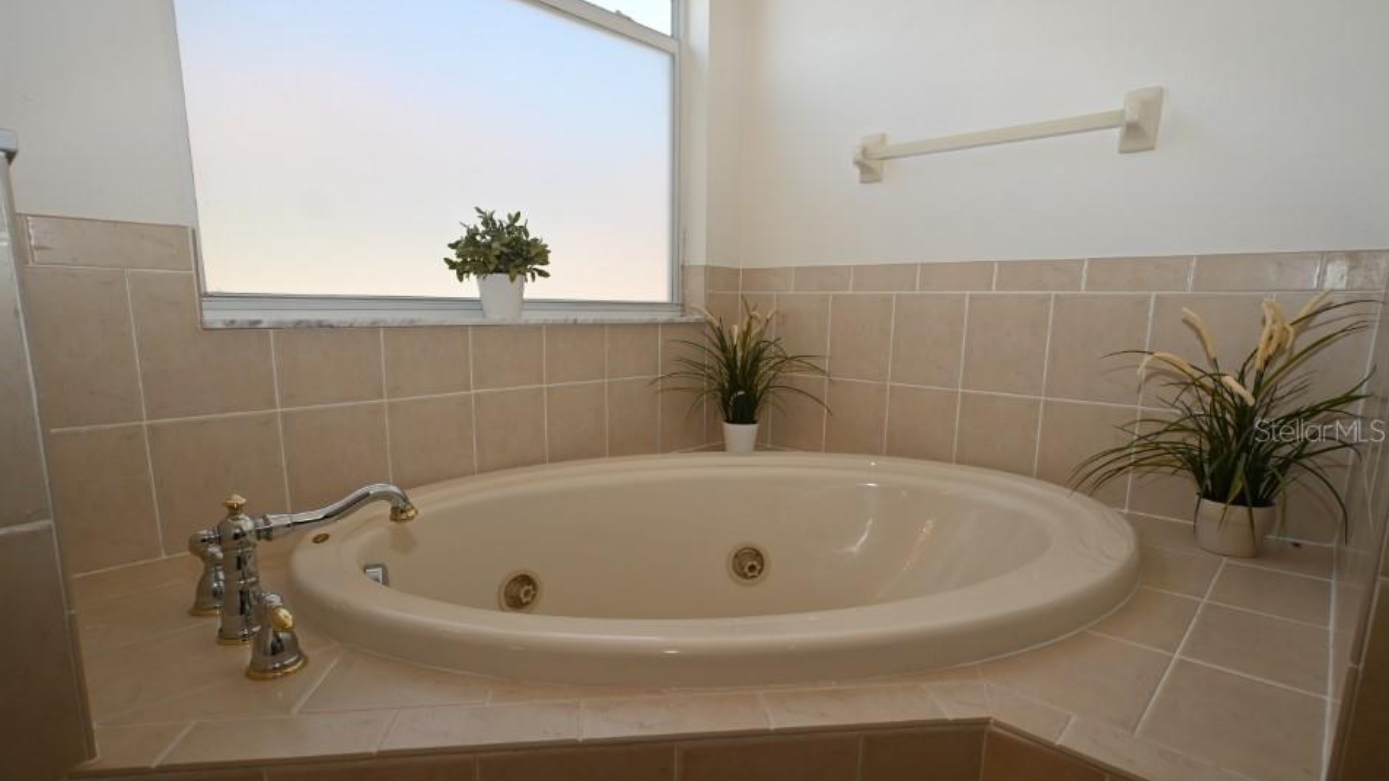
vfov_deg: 58.2
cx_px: 692
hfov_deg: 89.6
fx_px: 700
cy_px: 430
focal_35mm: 19
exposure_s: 1/125
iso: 200
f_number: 5.6
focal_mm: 12
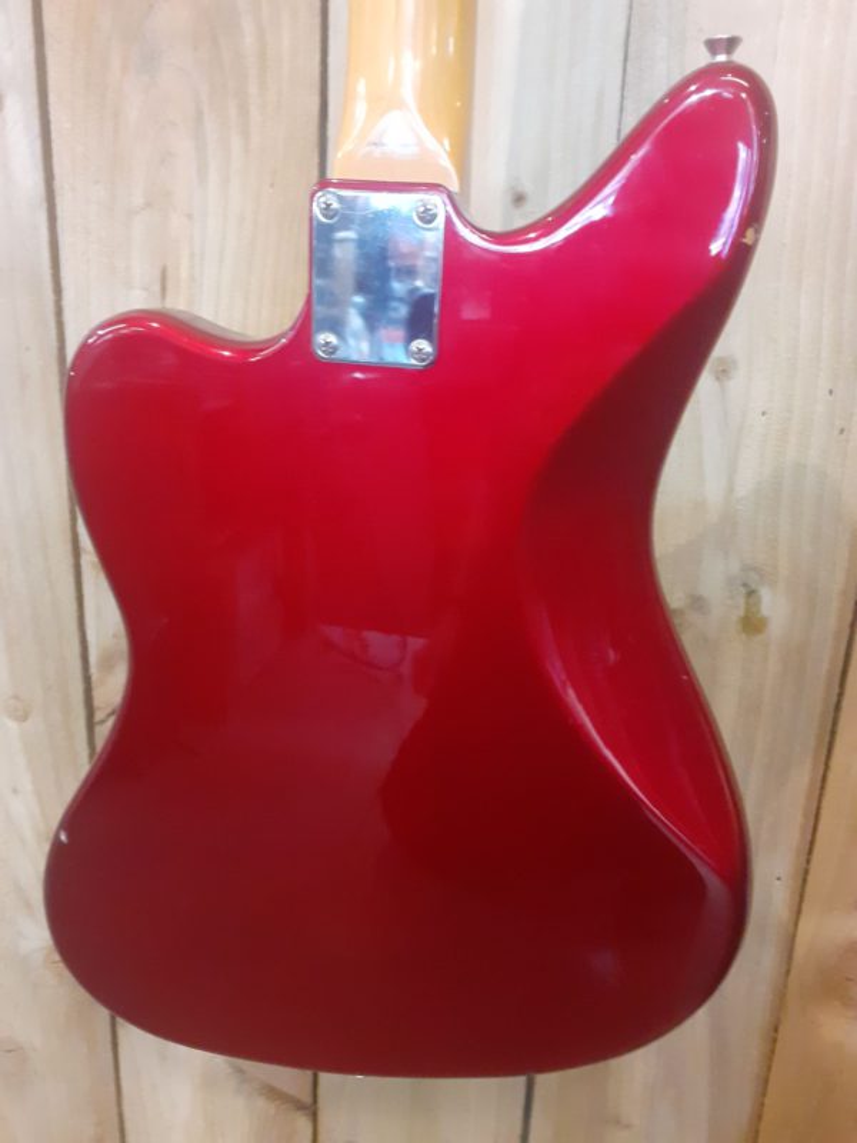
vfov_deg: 65.3
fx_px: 891
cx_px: 428
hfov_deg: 51.4
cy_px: 572
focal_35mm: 27
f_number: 1.9
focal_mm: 3.6
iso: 500
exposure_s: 1/20
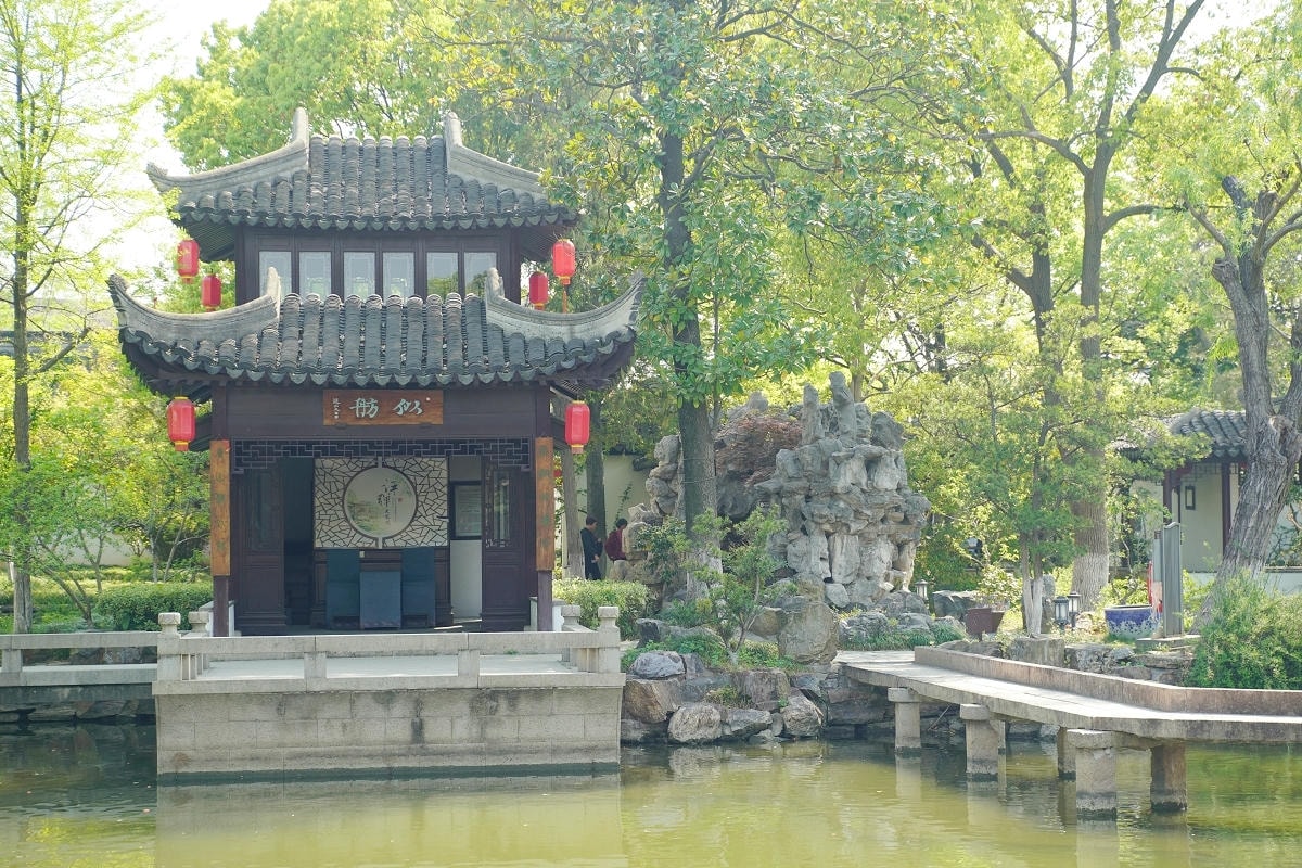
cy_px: 434
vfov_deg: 18.2
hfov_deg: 27.0
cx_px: 651
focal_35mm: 75
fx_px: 2712
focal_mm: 75
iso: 100
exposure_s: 1/80
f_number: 4
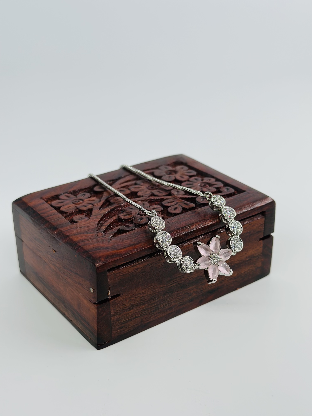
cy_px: 208
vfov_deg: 39.7
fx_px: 577
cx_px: 156
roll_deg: -1.5
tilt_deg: -26.5
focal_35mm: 48
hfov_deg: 30.3
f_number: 1.78
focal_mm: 6.86
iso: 80
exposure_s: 1/1565
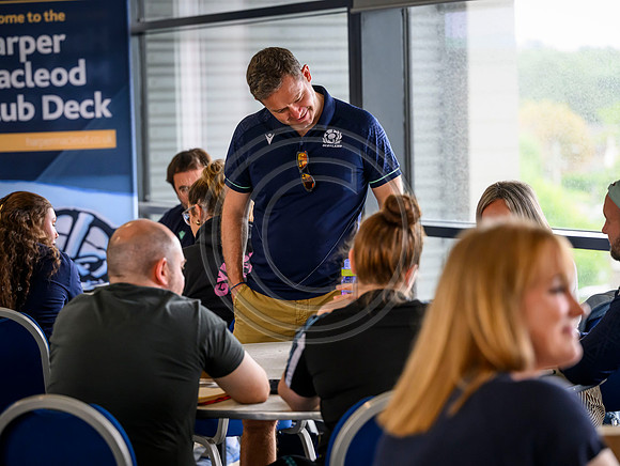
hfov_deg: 17.5
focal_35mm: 112
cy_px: 219
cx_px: 250
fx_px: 2015
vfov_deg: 13.2
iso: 2000
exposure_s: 1/640
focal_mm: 98
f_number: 3.2
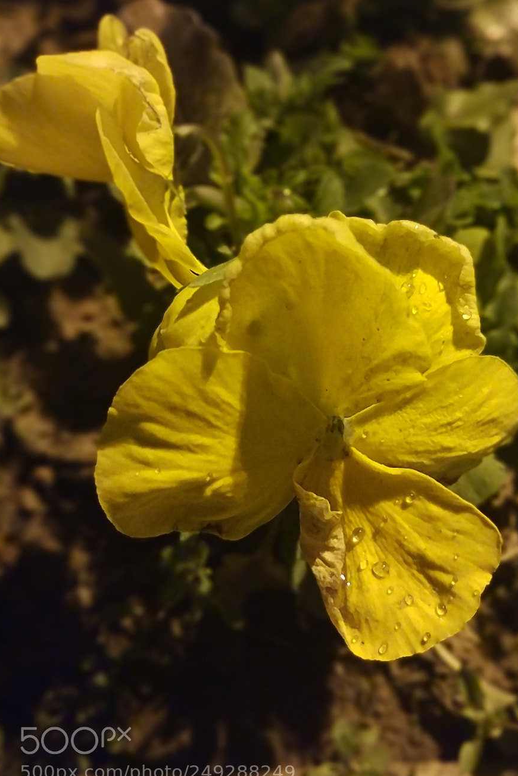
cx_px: 341
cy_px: 343
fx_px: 798
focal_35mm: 37
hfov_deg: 35.6
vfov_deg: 51.8
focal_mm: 4.26
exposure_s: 1/12
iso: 1753
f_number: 2
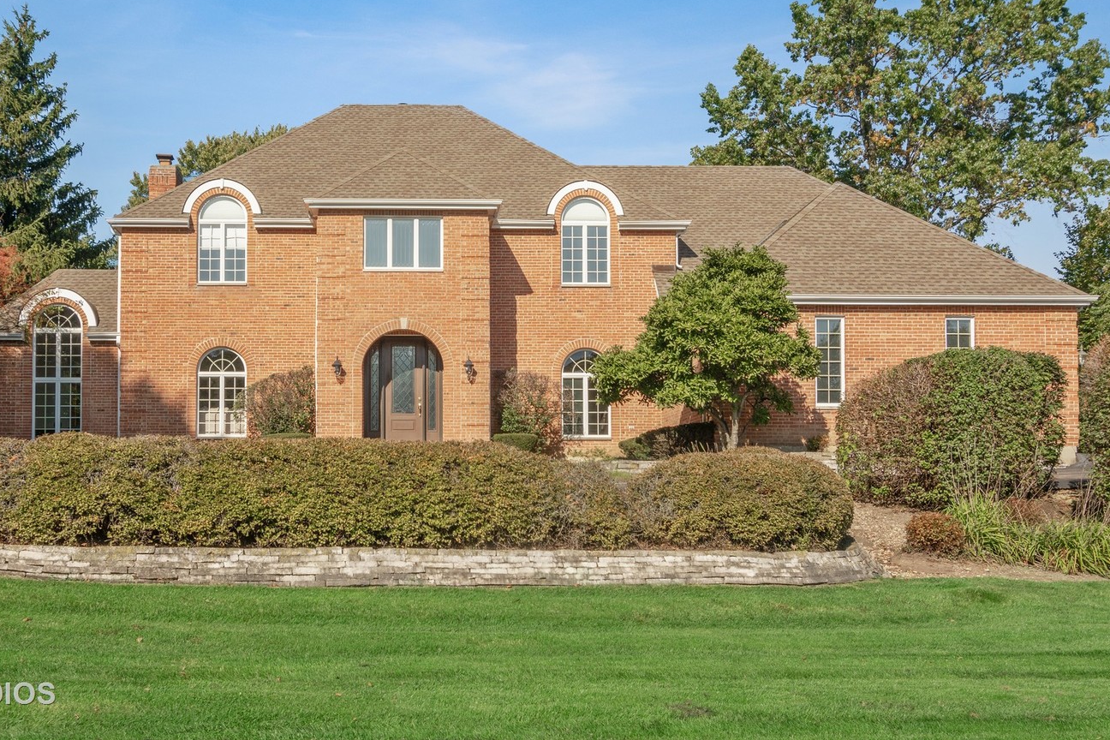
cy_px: 278
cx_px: 440
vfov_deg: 29.7
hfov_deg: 43.4
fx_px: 1387
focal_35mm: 45
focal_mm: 24
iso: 200
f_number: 8
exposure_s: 1/400
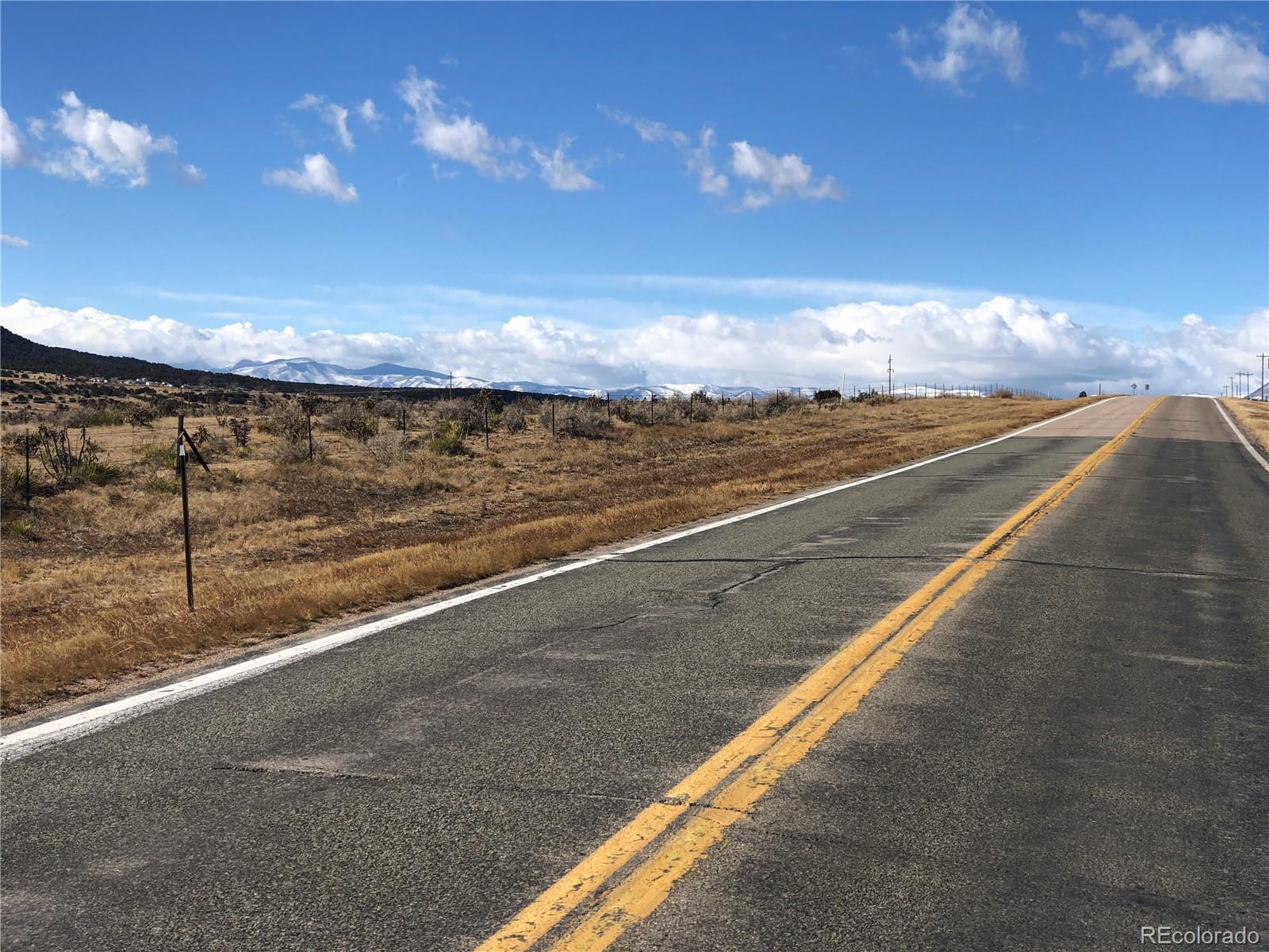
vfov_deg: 25.7
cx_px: 634
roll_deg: -2.9
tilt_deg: -3.5
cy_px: 476
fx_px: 2090
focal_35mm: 57
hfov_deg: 33.8
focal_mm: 6.6
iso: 20
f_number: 2.8
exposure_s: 1/1200
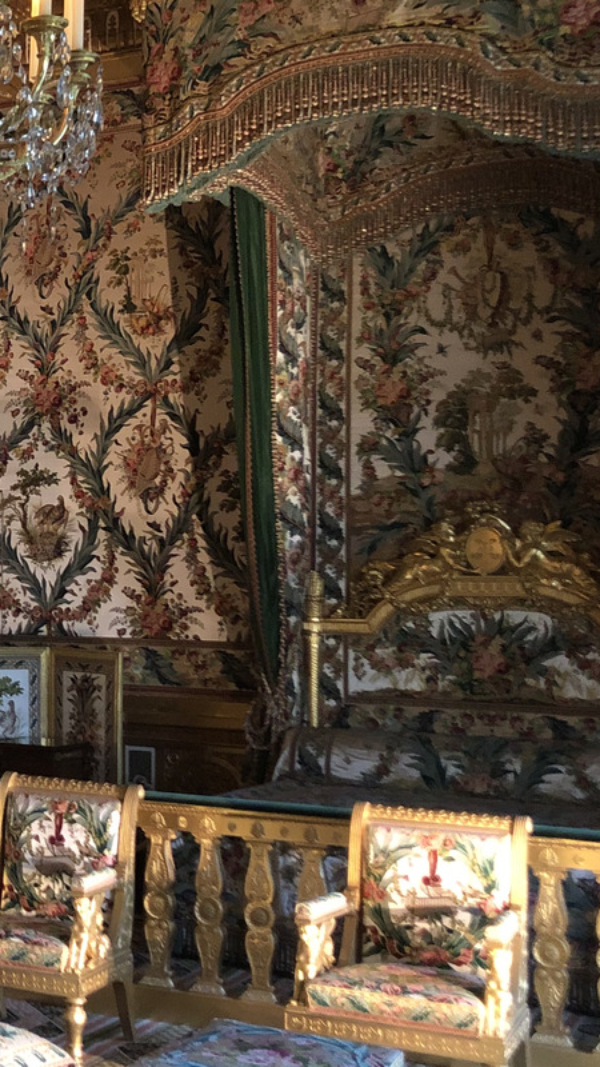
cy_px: 467
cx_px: -209
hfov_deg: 18.2
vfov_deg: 34.3
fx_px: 1725
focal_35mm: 61
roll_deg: +0.0
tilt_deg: +3.6
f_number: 1.8
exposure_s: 1/6
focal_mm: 4
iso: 100
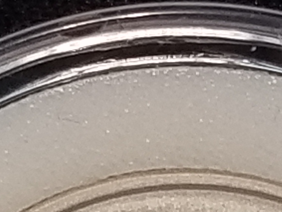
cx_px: 189
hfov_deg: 15.1
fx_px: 1059
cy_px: 479
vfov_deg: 10.2
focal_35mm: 130
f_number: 1.7
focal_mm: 4.25
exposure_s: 1/60
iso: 125
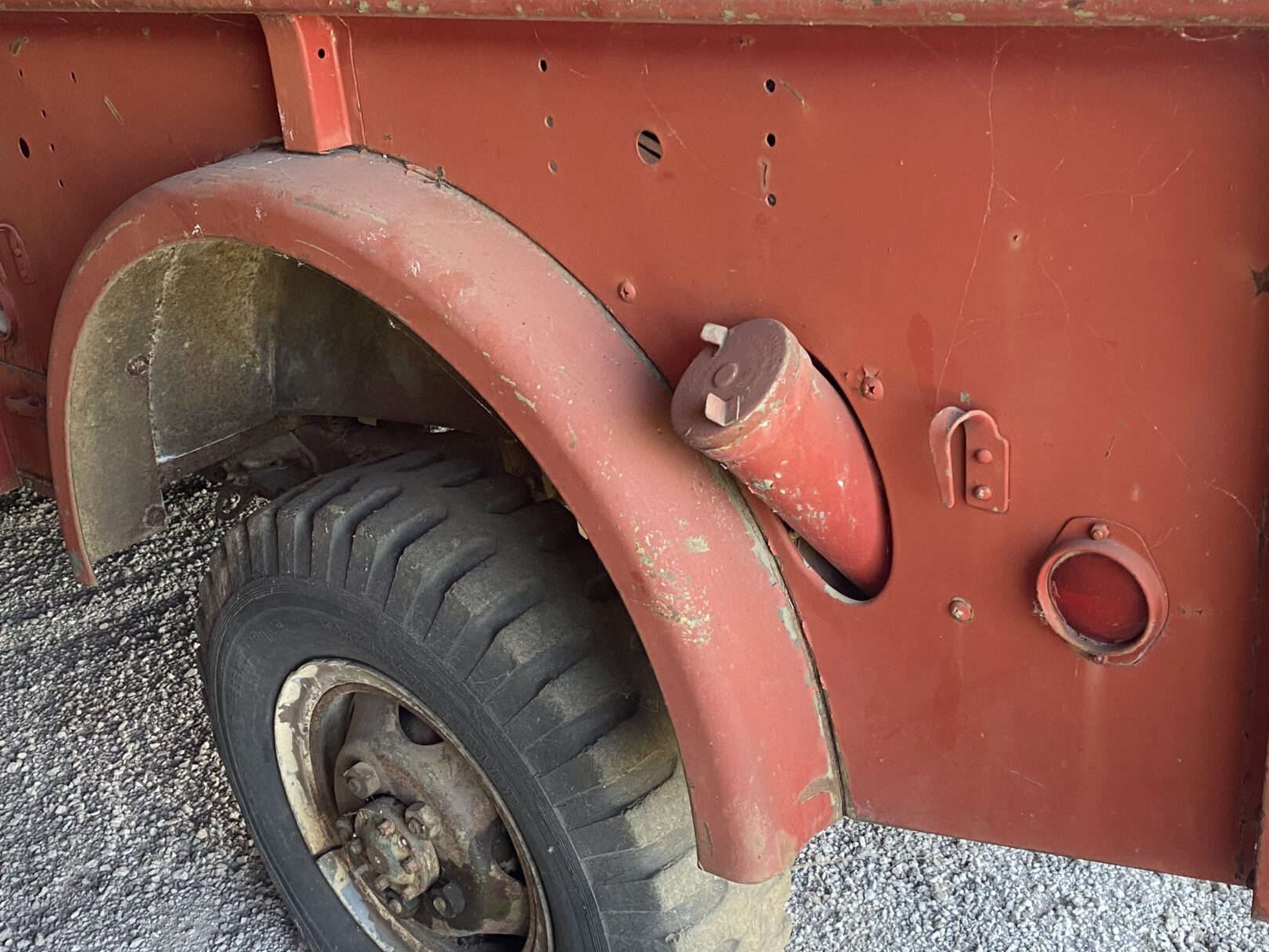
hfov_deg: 45.8
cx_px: 608
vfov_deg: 35.1
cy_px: 522
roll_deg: +4.6
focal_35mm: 41
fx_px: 1503
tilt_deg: -26.7
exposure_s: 1/86
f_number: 1.8
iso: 125
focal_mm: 4.25
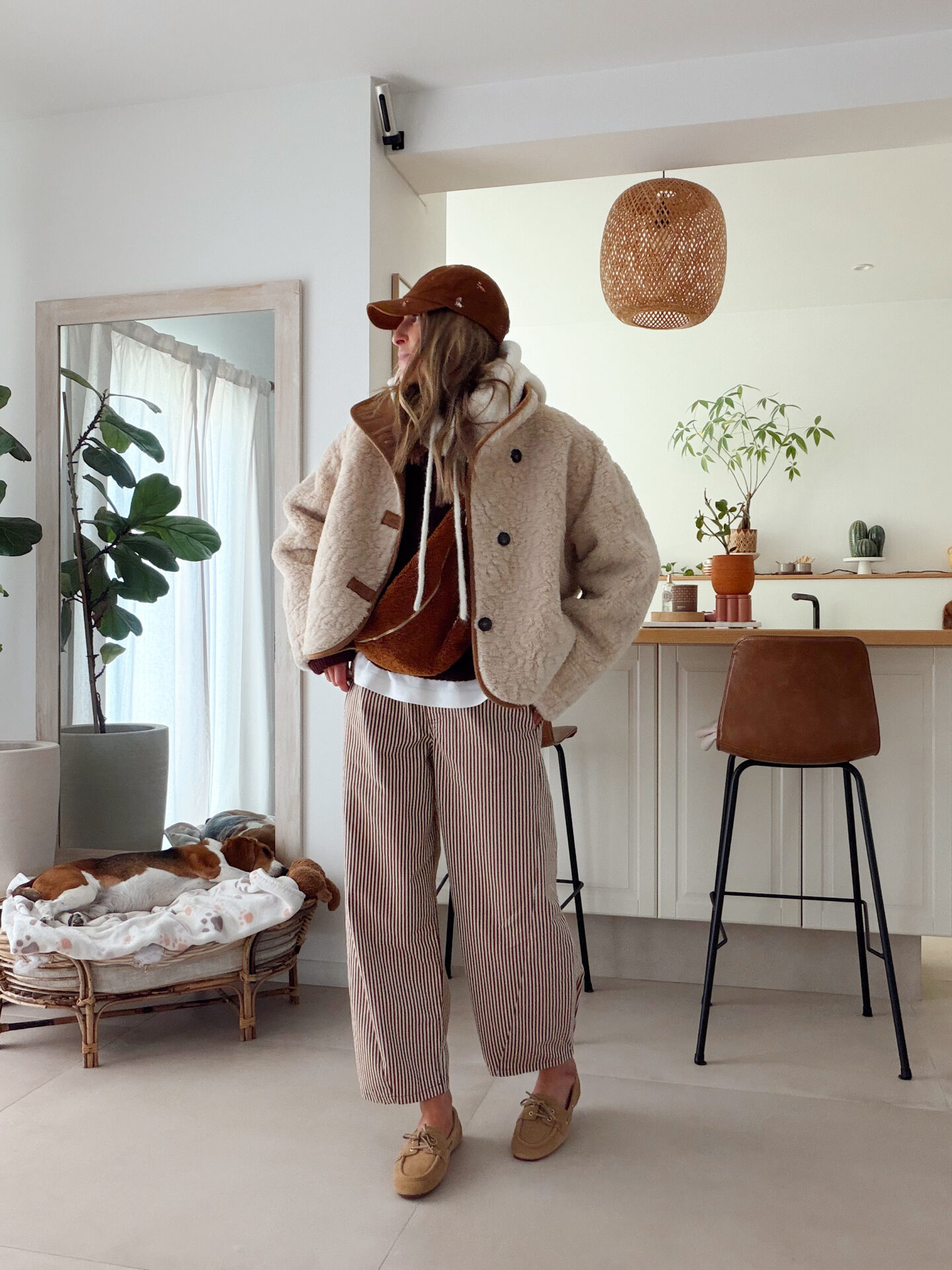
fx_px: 1100
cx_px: 476
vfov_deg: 60.0
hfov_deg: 46.8
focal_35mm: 30
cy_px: 635
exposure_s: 1/66
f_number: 1.9
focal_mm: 2.71
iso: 80
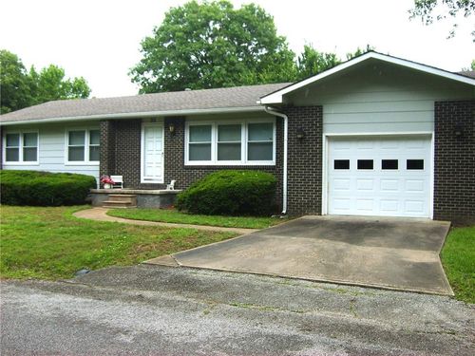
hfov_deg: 52.6
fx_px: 480
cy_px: 178
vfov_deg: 40.7
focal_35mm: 35
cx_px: 238
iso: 50
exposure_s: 1/500
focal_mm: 5.8
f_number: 2.8
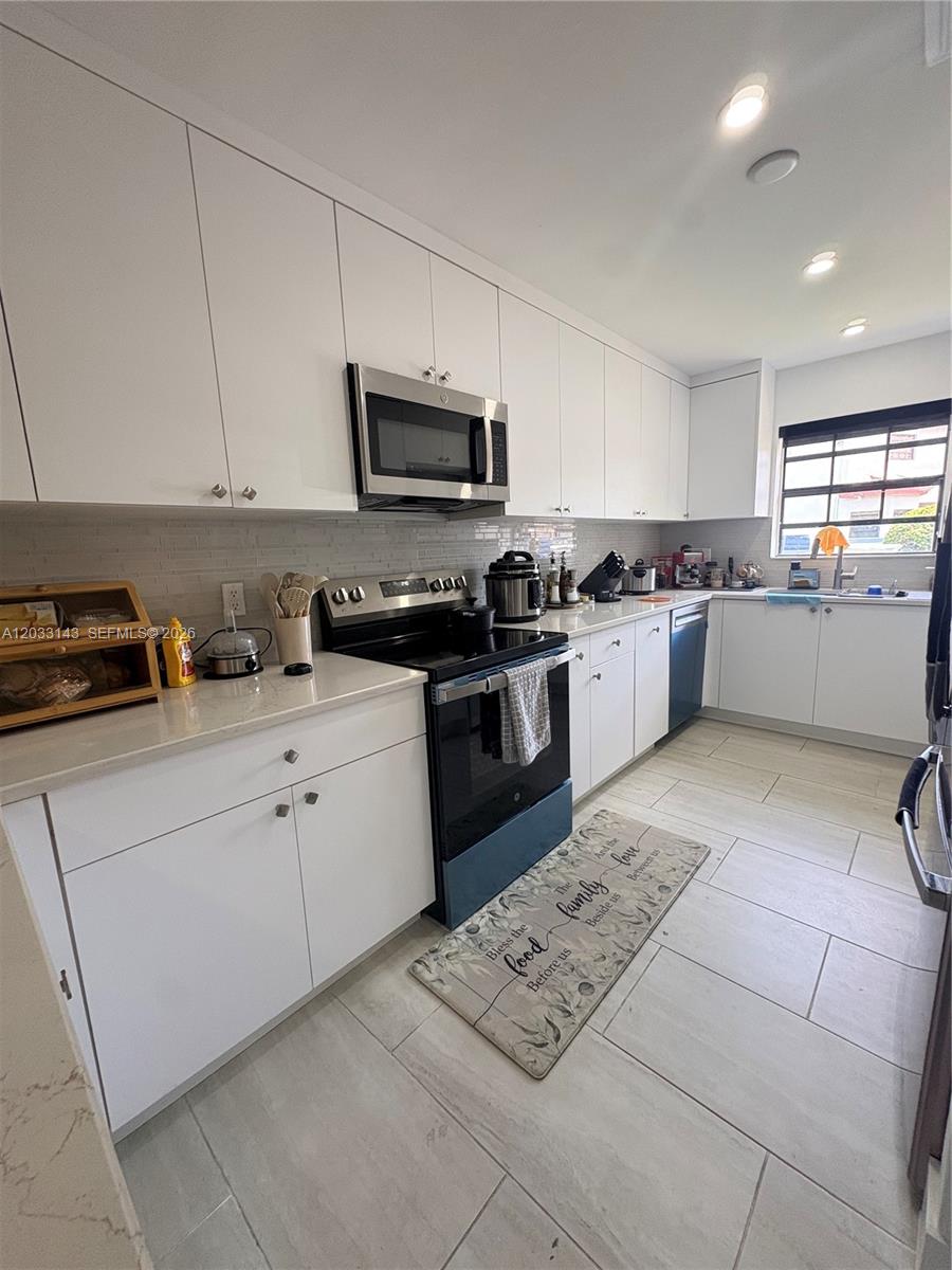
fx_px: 513
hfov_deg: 85.7
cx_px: 476
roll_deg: +2.2
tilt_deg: -8.5
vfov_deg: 102.1
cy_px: 635
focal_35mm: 14
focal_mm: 2.22
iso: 200
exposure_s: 1/99
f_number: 2.2
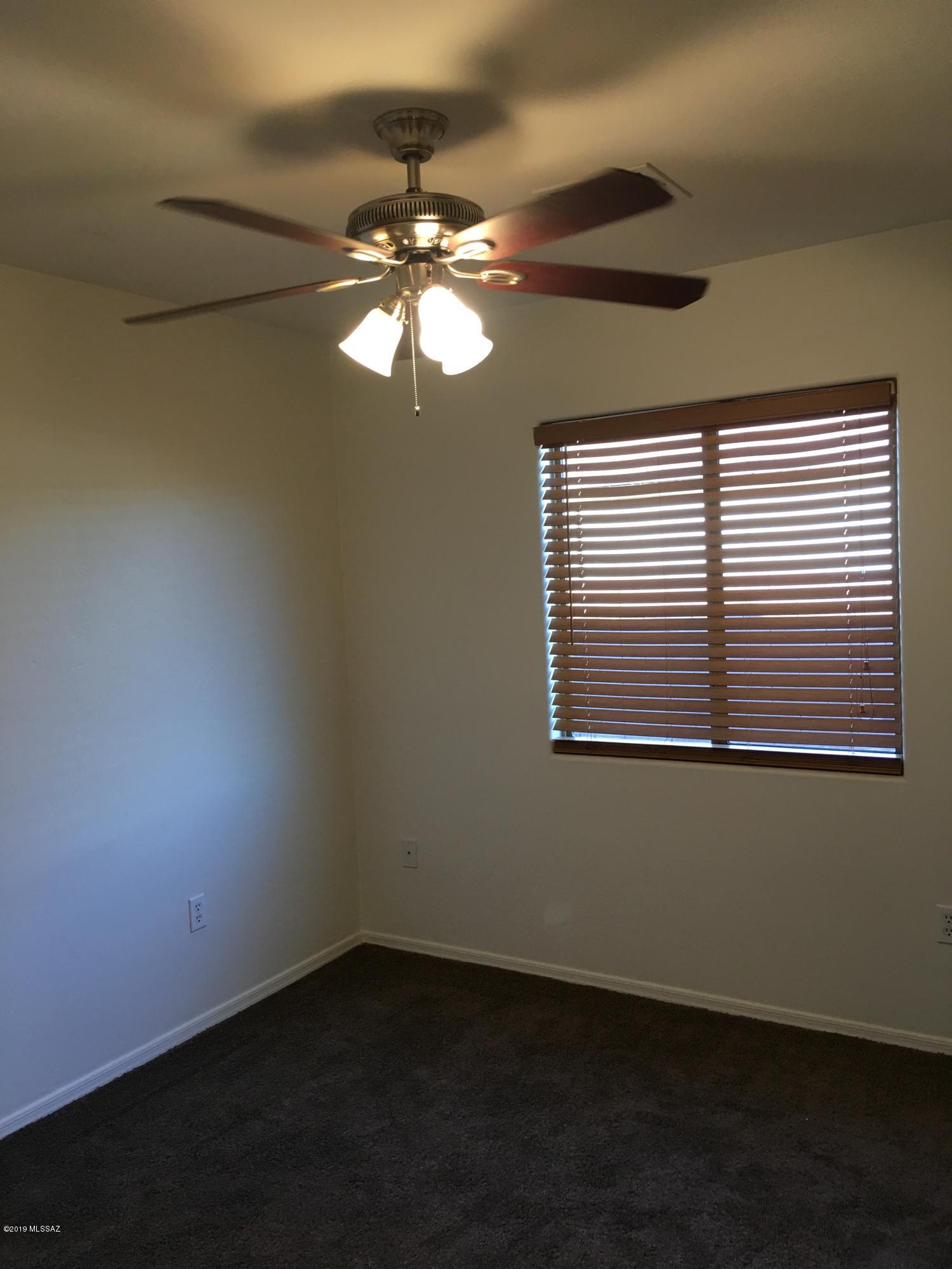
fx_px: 1063
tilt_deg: -1.1
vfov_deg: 61.7
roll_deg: +2.6
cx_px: 476
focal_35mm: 29
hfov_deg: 48.2
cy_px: 634
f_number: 2.2
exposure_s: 1/30
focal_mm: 4.15
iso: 32
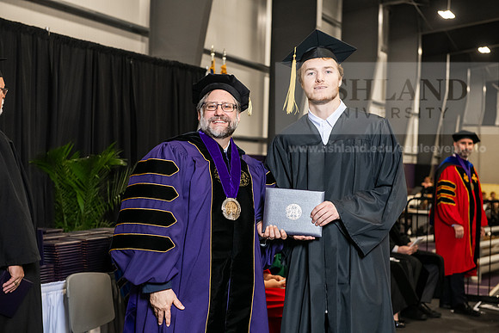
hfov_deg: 30.5
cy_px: 166
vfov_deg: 20.6
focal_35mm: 66
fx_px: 915
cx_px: 250
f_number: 5
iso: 2500
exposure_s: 1/200
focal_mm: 66
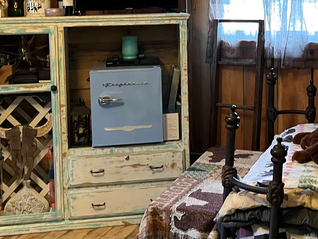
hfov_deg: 33.1
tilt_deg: -5.4
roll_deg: +1.5
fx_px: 533
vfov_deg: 24.7
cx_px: 195
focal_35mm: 58
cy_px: 35
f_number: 1.6
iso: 640
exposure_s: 1/30
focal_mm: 5.1
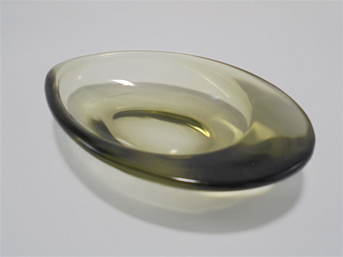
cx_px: 172
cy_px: 128
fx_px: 287
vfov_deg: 48.2
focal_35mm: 29
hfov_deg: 61.7
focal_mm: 5.3
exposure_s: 1/40
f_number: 3.7
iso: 100
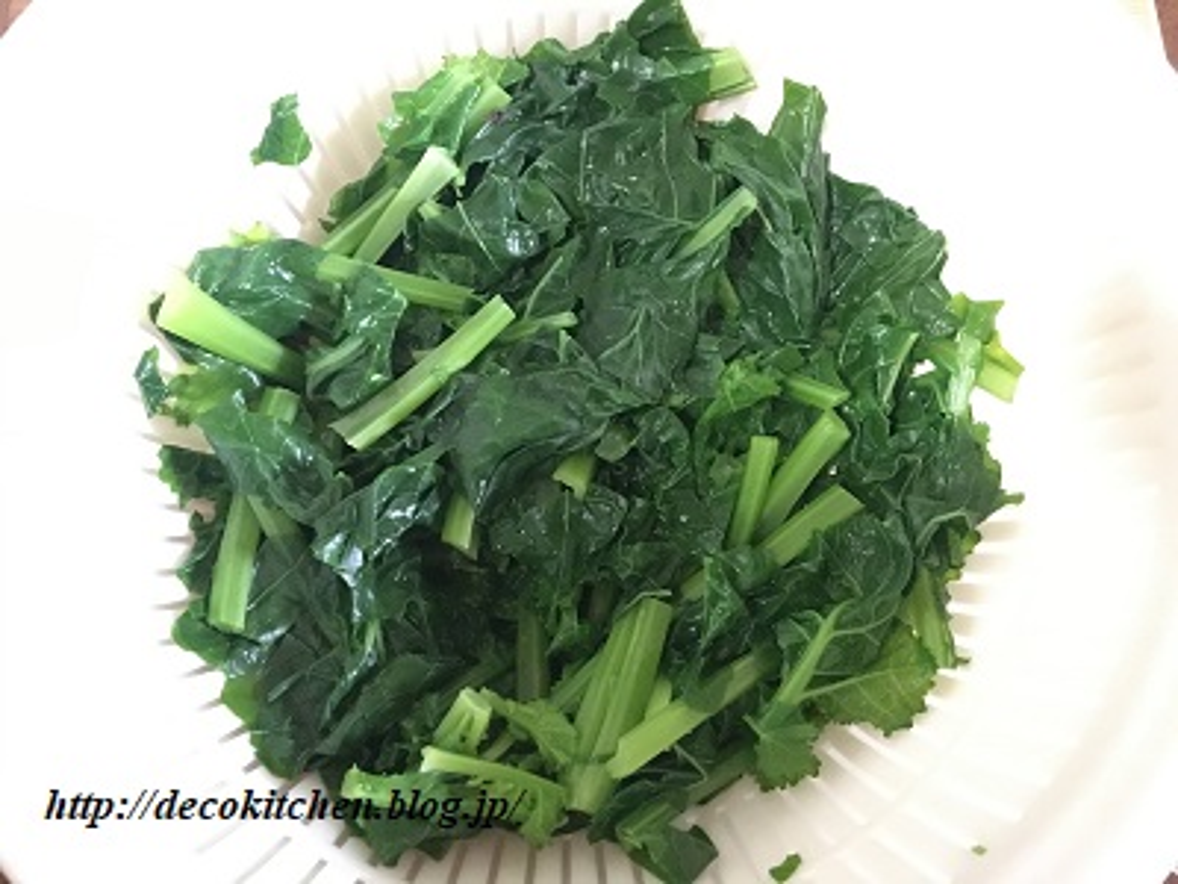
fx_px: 987
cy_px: 442
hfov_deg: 61.7
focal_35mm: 29
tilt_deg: -76.1
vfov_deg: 48.2
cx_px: 589
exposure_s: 1/15
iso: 1250
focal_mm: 4.15
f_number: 2.2
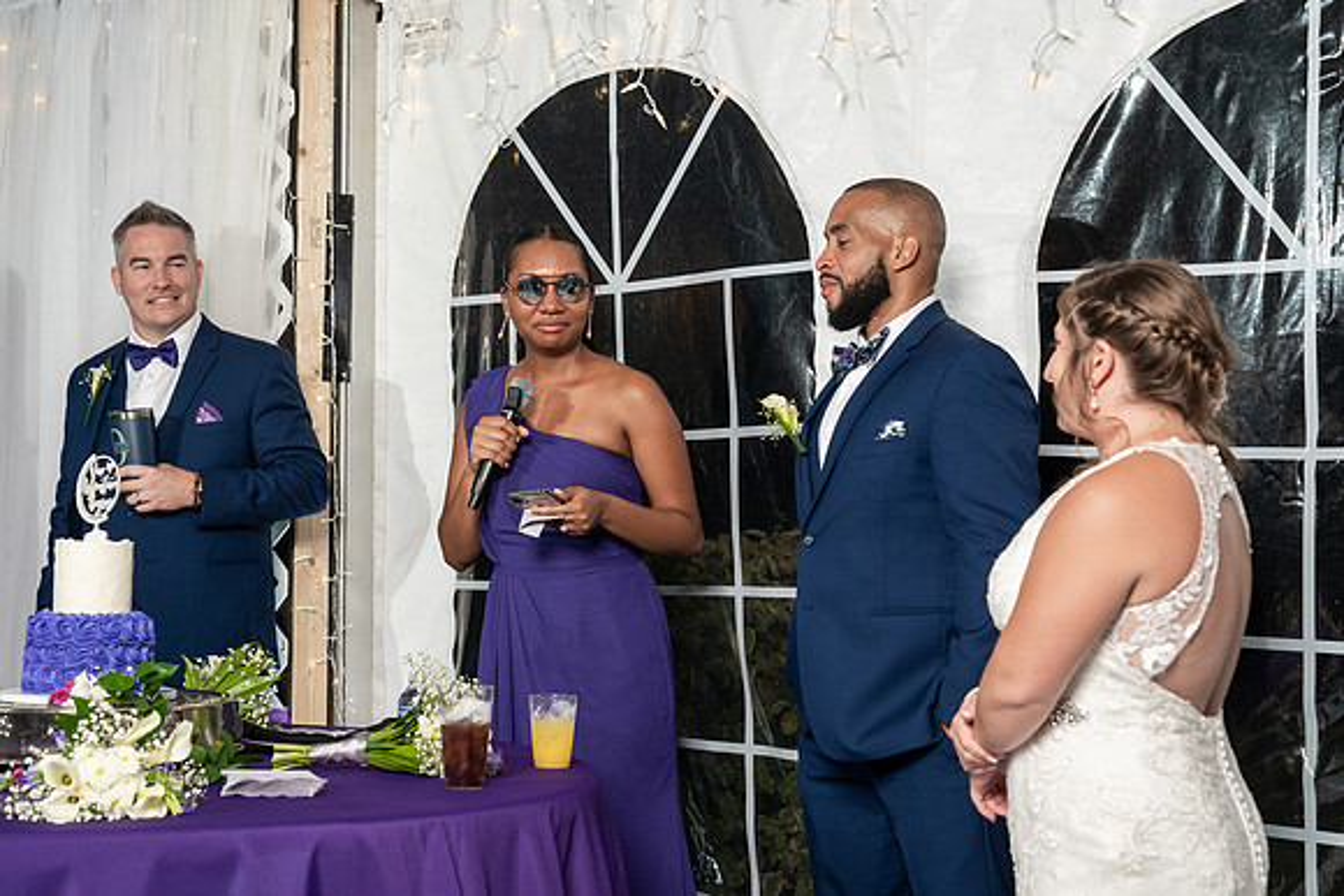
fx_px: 2091
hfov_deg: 35.6
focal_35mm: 56
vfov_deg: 24.2
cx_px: 672
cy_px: 448
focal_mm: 56
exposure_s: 1/200
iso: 1600
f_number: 5.6
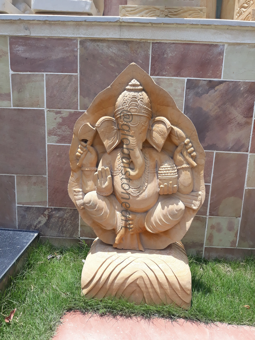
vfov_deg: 65.3
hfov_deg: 51.4
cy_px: 170
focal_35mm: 27
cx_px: 128
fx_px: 265
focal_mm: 3.71
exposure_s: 1/857
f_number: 1.7
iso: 40
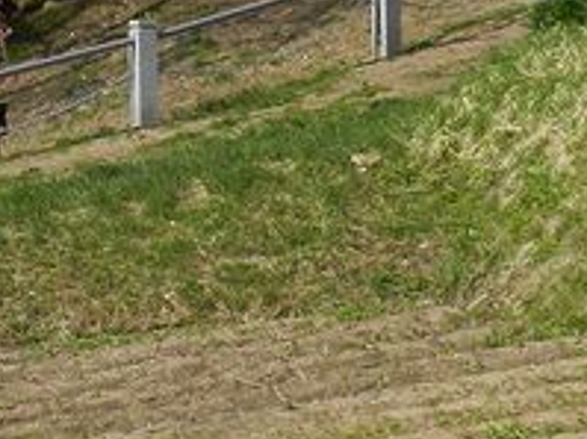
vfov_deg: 9.0
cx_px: -375
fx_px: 2745
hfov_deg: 11.5
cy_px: -190
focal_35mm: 162
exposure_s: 1/640
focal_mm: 8.1
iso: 200
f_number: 5.6
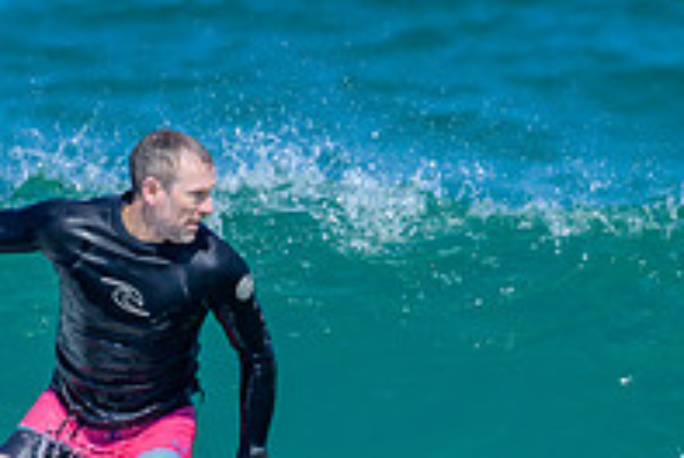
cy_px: 474
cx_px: 227
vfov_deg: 0.4
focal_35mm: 3219
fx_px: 61252
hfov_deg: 0.6
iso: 360
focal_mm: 800
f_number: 6.3
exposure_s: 1/2500
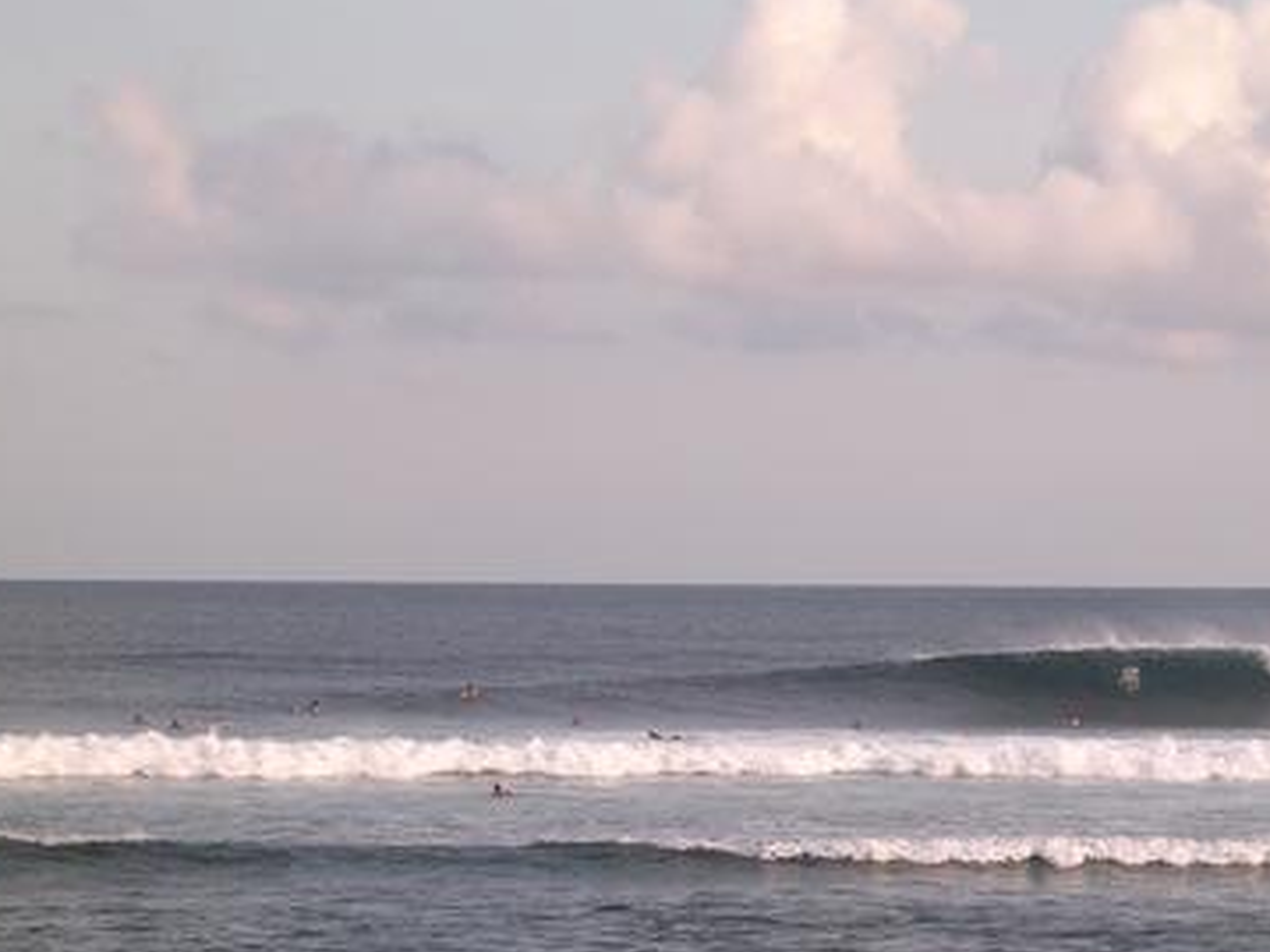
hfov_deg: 11.2
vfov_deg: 8.4
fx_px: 6455
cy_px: 662
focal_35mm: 176
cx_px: 808
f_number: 4.9
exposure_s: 1/233
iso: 100
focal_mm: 17.4
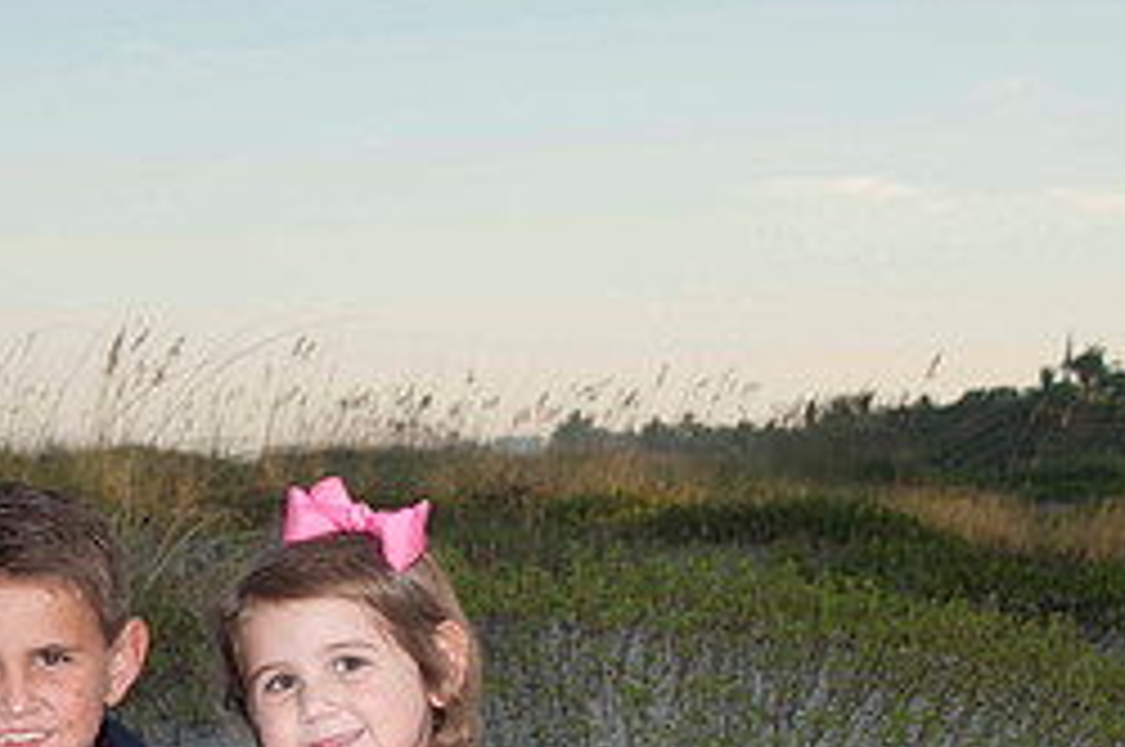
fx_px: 4120
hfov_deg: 15.2
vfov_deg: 10.3
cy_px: 731
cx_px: -104
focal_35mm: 132
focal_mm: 38
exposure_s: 1/160
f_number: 8
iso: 100
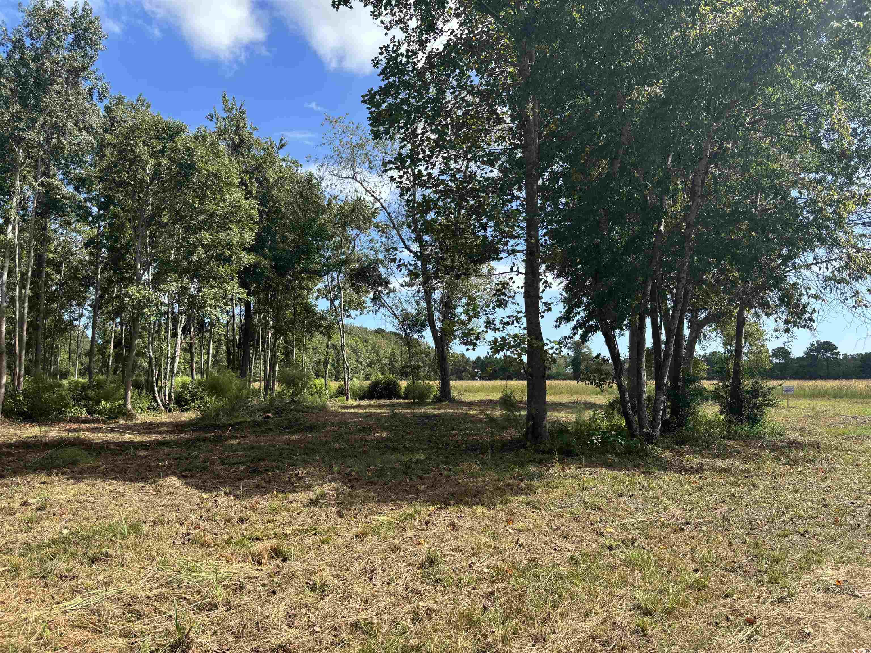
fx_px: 654
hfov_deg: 67.3
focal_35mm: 26
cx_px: 436
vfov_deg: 53.1
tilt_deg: +4.6
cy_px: 326
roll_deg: +0.8
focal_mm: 5.96
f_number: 1.6
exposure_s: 1/1543
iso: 50
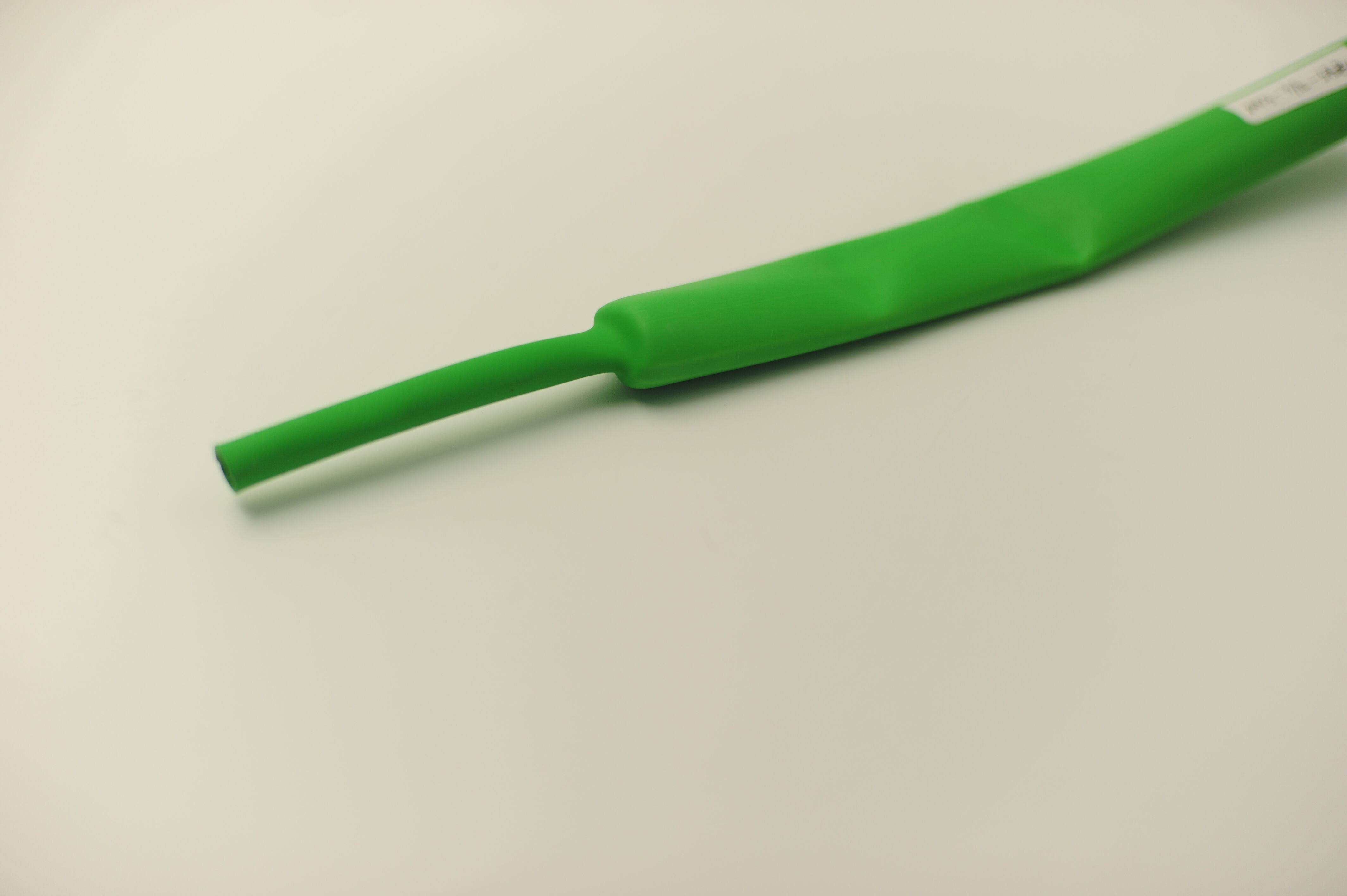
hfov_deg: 39.6
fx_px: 1870
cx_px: 674
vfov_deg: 27.0
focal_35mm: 50
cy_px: 448
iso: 250
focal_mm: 50
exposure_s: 1/1000
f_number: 2.5
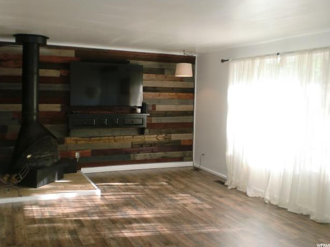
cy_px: 121
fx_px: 343
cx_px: 164
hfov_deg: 51.3
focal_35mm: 36
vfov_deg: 39.7
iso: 125
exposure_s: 1/60
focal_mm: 6.3
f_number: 3.1
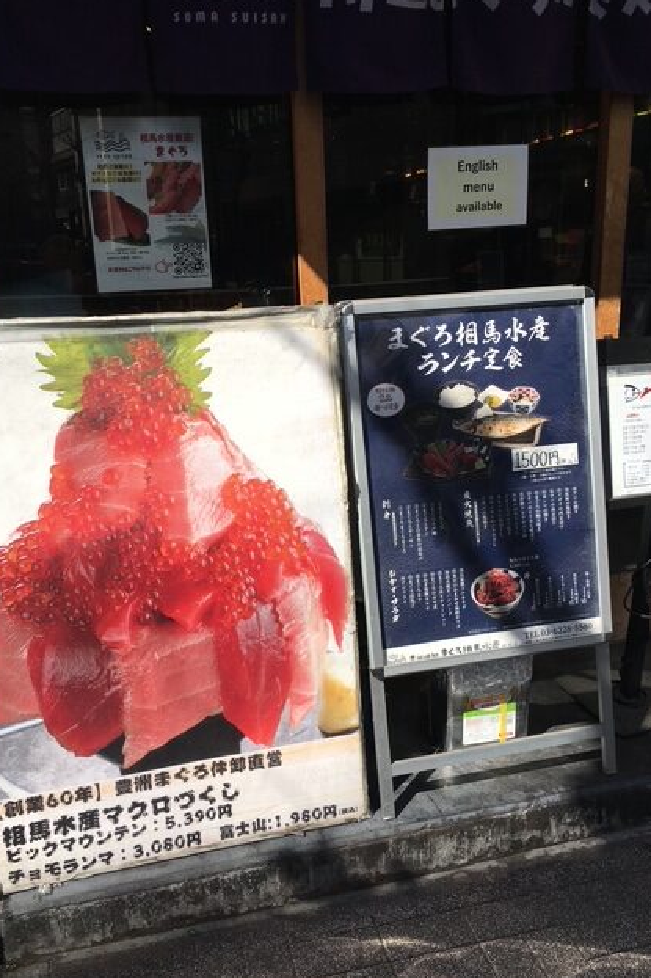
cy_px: 493
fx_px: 841
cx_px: 307
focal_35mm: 31
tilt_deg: -15.8
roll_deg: +3.2
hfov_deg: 42.3
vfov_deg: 60.3
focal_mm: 4.15
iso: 25
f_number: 2.2
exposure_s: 1/1374
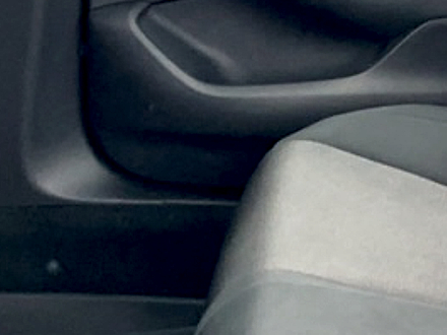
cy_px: 194
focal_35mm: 109
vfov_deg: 13.6
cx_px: 522
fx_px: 1408
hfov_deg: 17.3
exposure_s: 1/120
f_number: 1.8
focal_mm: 3
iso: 64
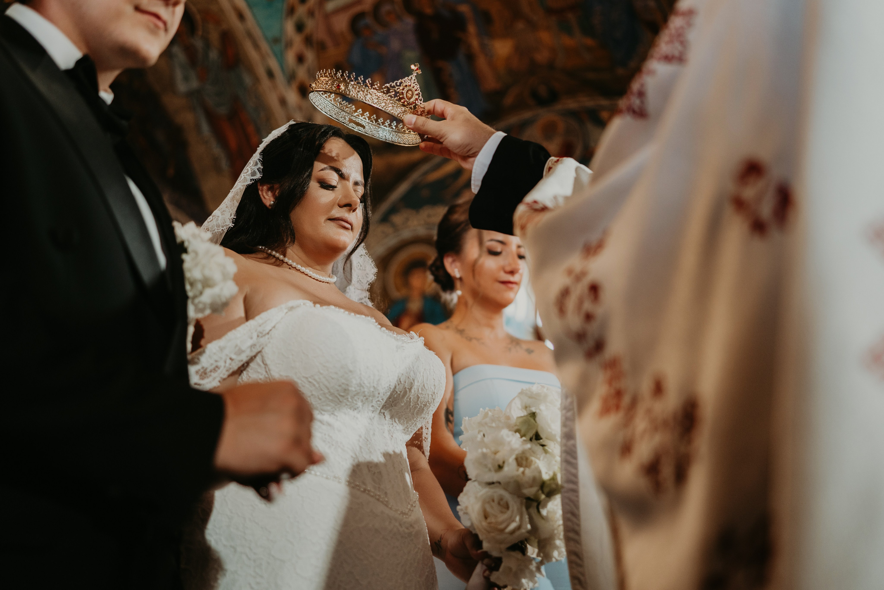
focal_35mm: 35
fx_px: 859
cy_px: 295
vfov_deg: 37.9
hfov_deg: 54.4
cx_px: 442
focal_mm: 35
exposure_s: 1/400
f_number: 1.6
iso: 640
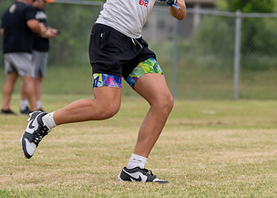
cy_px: 24
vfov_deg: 5.6
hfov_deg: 7.9
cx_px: 187
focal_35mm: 255
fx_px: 2006
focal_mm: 109
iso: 200
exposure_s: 1/2500
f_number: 2.8
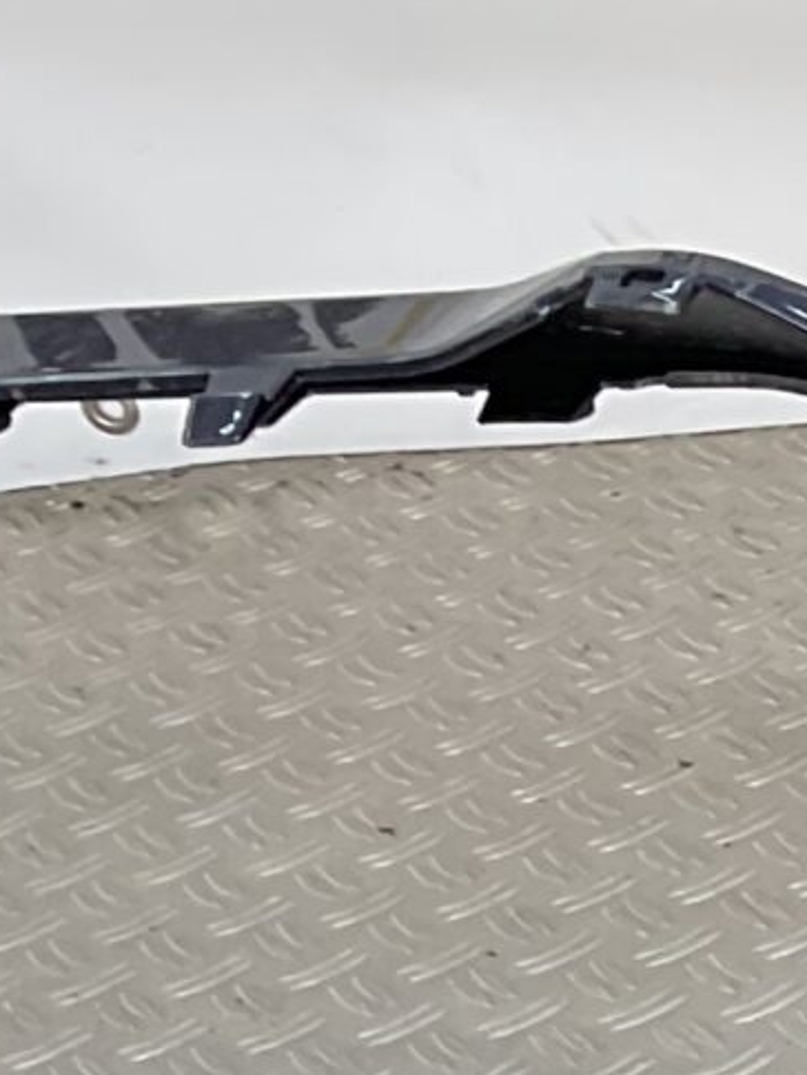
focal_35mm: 153
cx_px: 2135
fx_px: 4754
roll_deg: +9.4
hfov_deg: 8.6
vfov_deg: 11.7
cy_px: 2095
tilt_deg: -44.0
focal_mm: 3
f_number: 1.8
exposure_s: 1/215
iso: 16
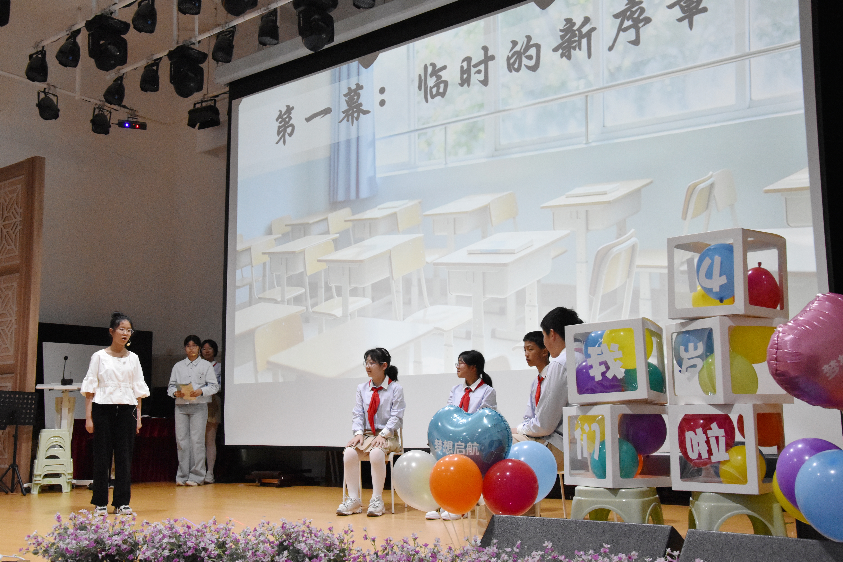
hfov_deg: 51.3
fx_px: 878
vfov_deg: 35.5
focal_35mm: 38
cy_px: 281
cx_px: 422
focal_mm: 25
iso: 3200
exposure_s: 1/160
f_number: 7.1
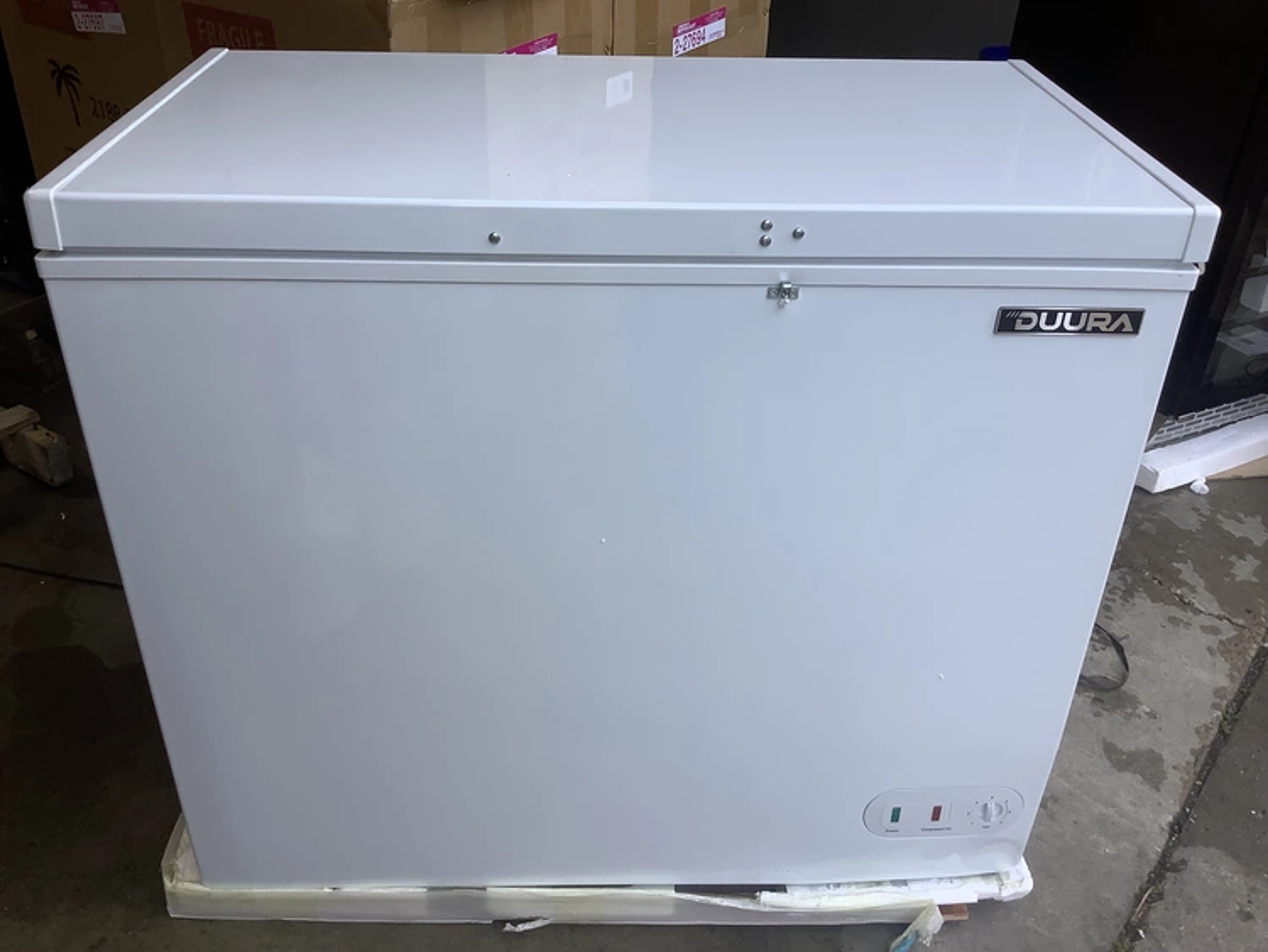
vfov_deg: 45.5
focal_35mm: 31
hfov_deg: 58.3
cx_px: 634
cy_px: 476
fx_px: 1136
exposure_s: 1/60
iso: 50
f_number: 2.4
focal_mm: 3.3
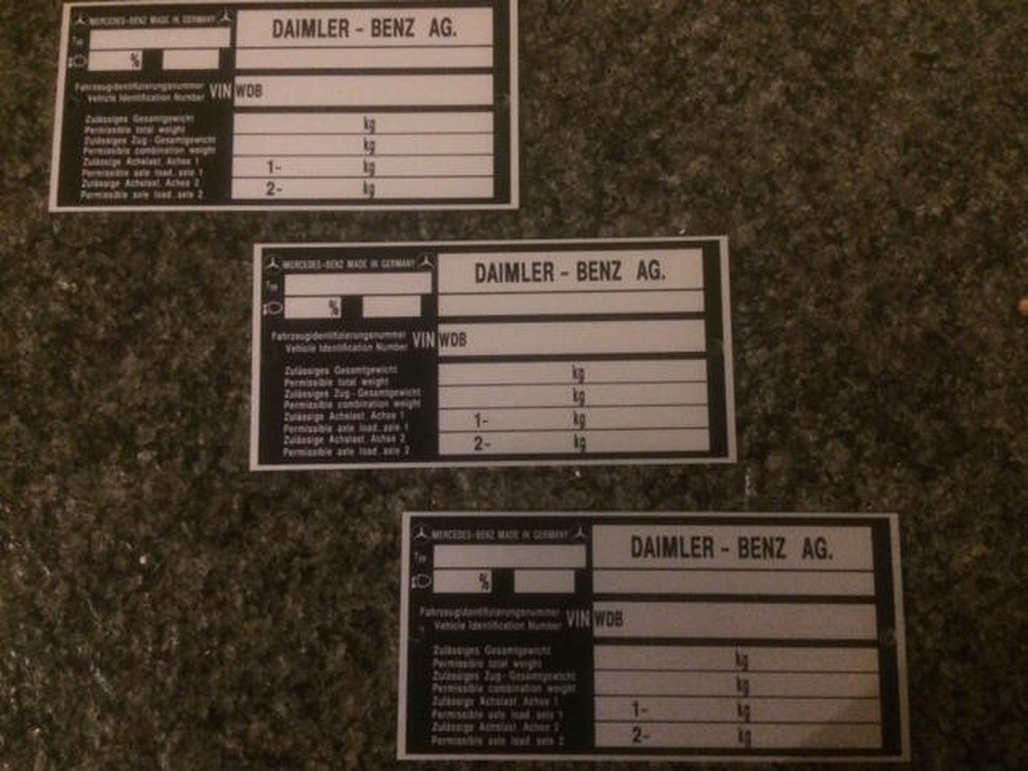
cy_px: 386
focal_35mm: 29
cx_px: 514
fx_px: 861
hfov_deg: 61.7
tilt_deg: -83.6
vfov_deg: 48.2
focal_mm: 4.15
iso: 500
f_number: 2.2
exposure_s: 1/17
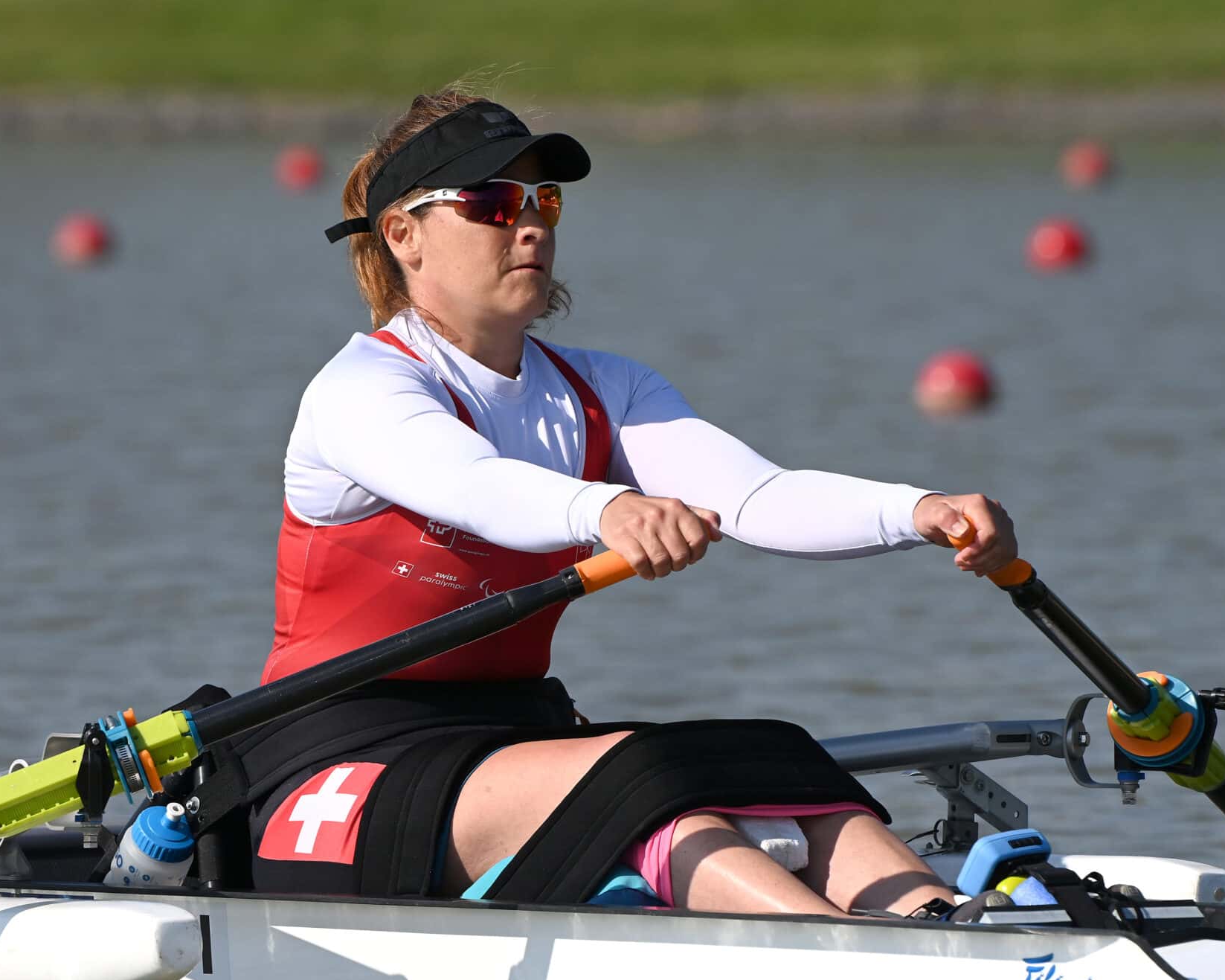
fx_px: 22909
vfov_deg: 2.4
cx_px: 518
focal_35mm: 632
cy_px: 490
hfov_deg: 3.1
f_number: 11
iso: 640
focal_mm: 560
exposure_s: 1/1250
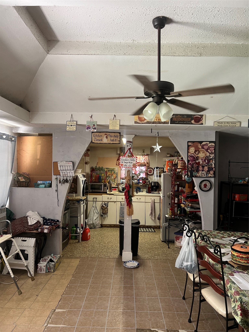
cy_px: 166
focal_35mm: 26
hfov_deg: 53.1
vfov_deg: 67.3
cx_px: 124
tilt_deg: -0.1
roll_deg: -0.6
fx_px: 249
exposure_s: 1/60
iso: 200
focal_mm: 5.7
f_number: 1.5
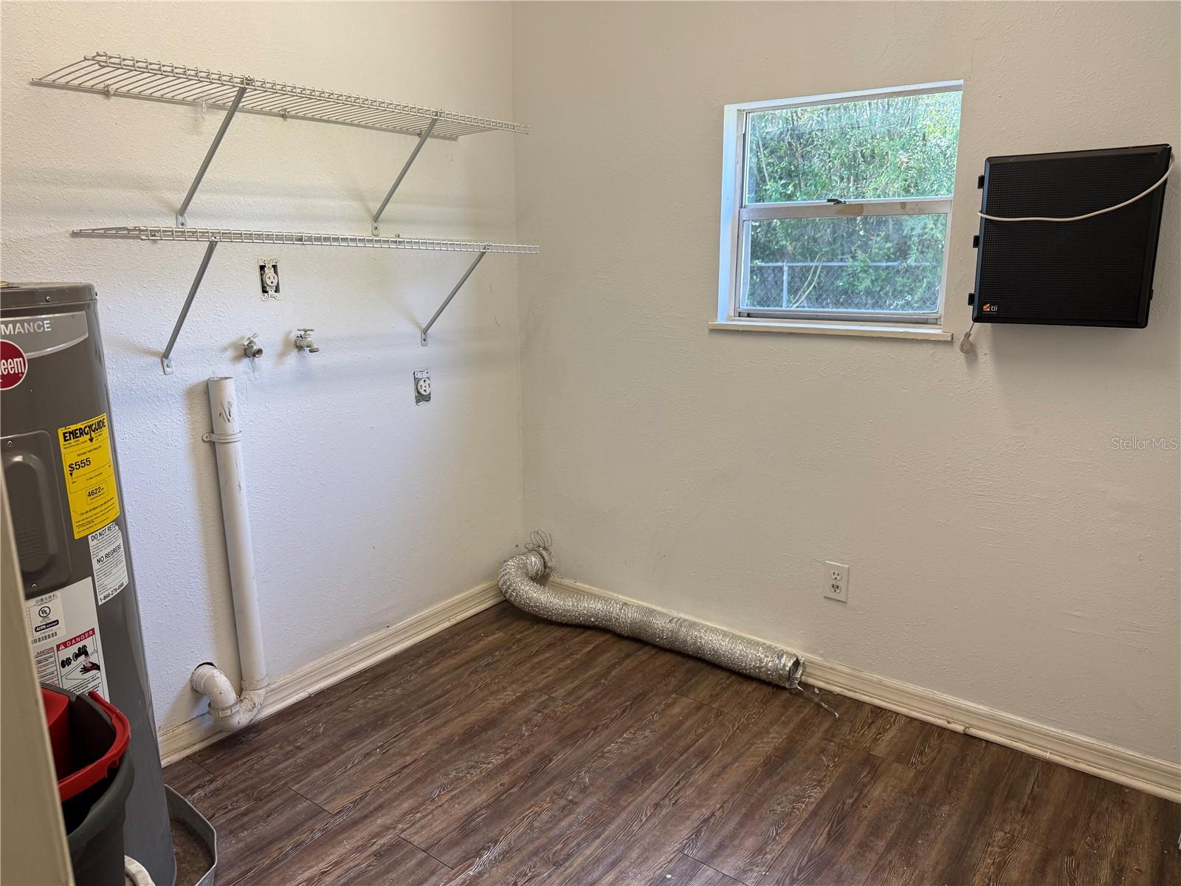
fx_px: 819
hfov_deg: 71.6
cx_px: 590
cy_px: 443
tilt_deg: -13.0
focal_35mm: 24
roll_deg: +0.1
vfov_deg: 56.8
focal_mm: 6.76
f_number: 1.78
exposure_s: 1/120
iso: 125
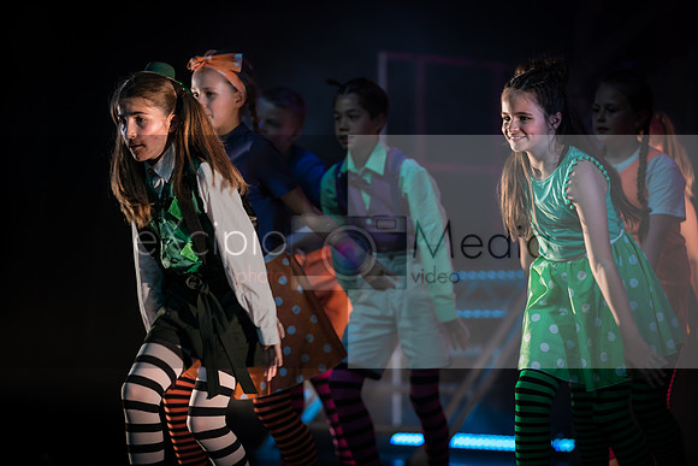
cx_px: 360
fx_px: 3205
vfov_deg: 8.3
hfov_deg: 12.4
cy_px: 223
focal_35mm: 165
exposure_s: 1/160
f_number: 2.8
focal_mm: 156
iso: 200
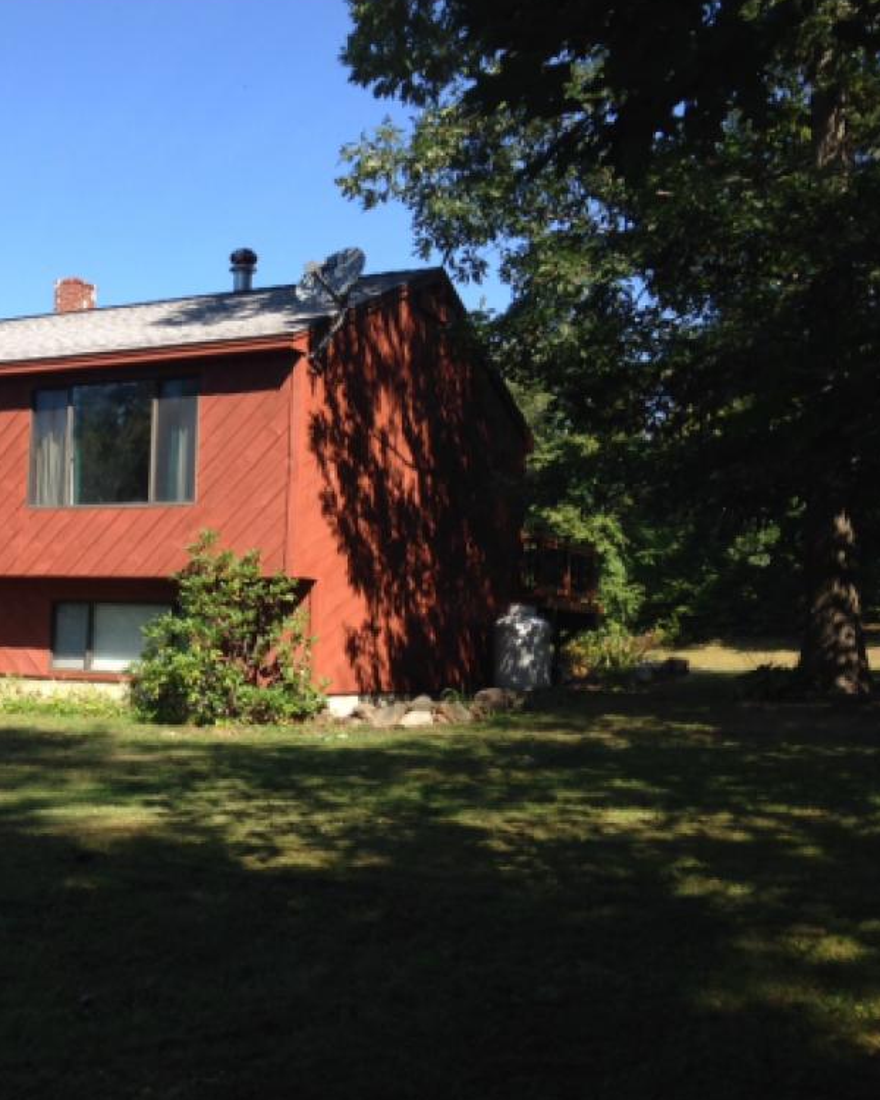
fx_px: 1432
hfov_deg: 33.2
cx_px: 182
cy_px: 543
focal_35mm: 44
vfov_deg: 42.0
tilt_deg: +5.8
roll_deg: -1.6
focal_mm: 4.12
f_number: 2.4
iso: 50
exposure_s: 1/753
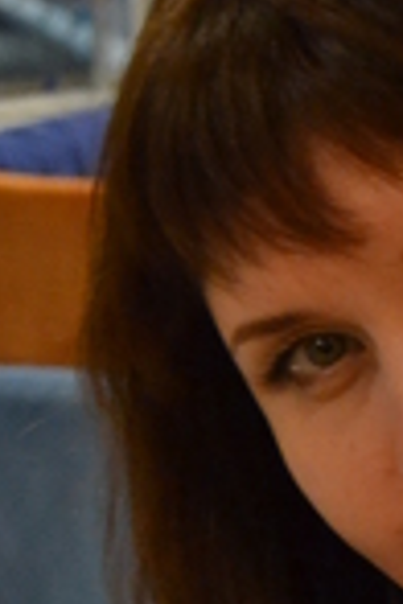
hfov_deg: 7.3
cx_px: 679
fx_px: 3089
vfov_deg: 10.6
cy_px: 1007
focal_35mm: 184
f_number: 4.5
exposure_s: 1/25
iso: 3200
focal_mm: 30
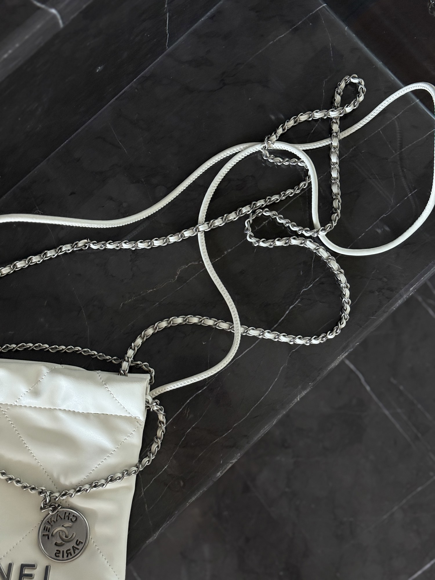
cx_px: 218
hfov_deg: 30.3
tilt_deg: -84.0
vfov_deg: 39.7
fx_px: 804
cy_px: 290
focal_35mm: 48
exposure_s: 1/120
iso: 320
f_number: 1.78
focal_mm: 6.76
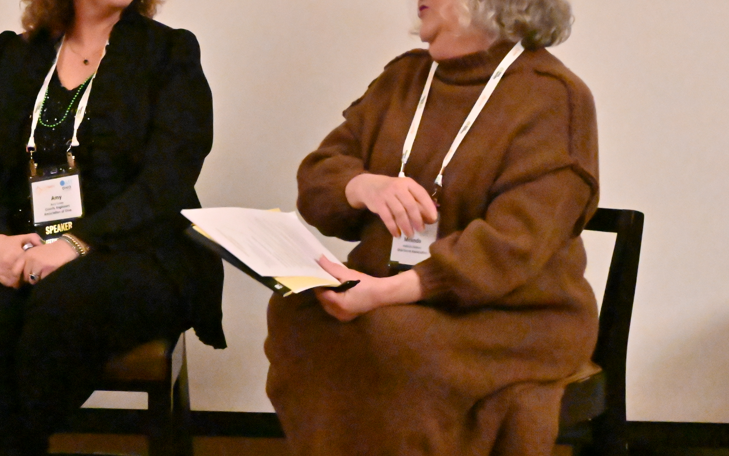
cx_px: -78
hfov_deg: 16.6
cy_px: 232
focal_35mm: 122
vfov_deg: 10.7
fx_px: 2424
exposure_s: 1/60
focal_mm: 49
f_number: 8
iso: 22800
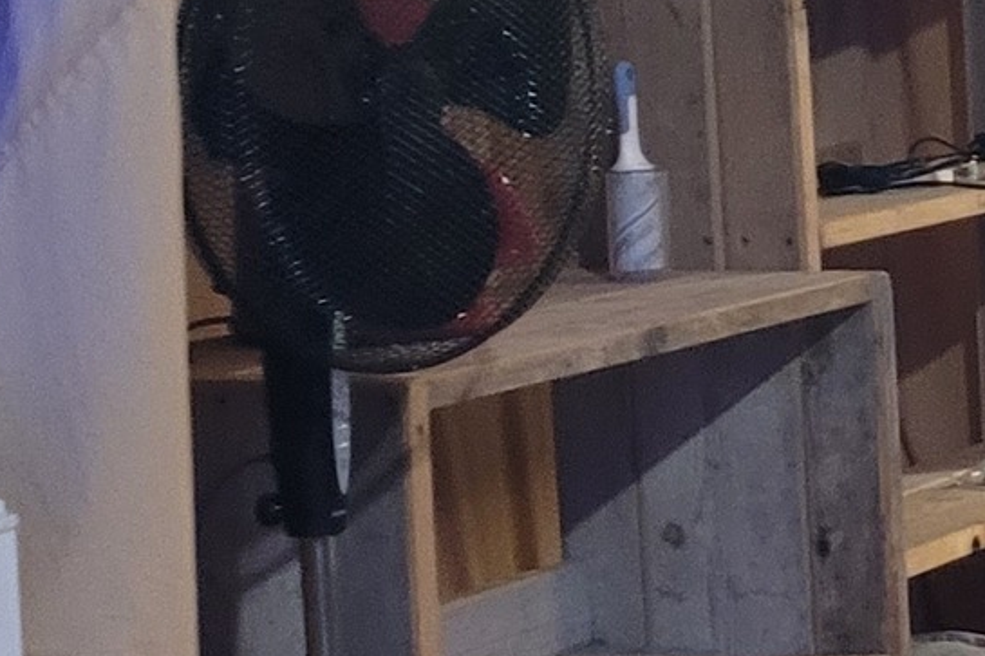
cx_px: 2449
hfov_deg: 11.2
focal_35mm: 150
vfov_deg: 9.1
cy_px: 211
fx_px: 4103
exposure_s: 1/50
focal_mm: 5.4
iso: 400
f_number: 1.8
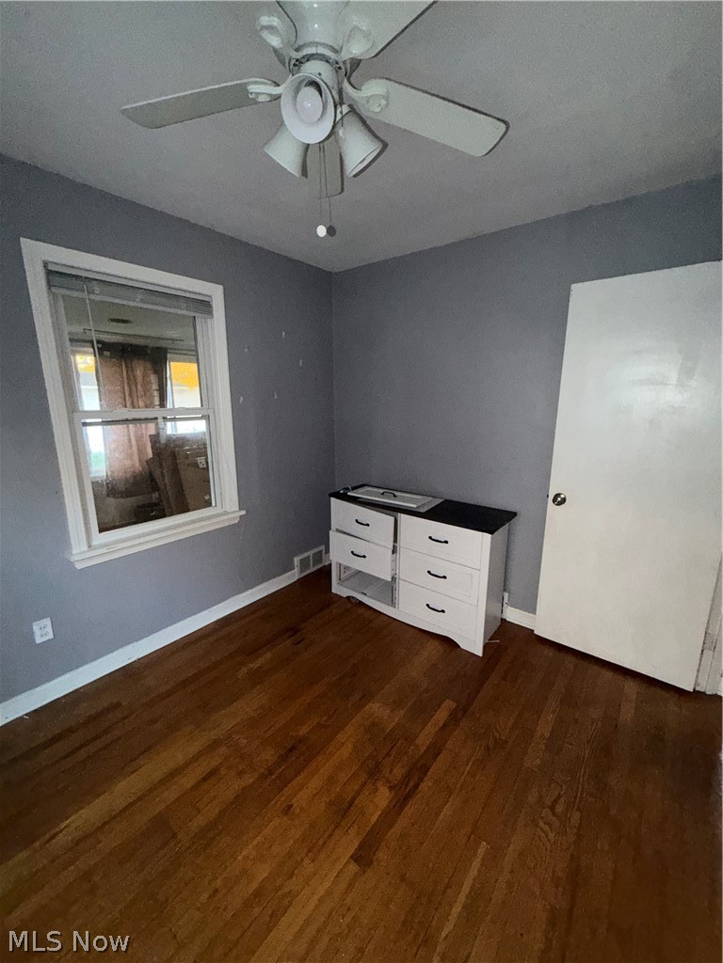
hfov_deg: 85.7
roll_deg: -0.7
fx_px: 390
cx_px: 362
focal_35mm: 14
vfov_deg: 102.1
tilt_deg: -13.1
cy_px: 482
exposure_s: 1/60
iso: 250
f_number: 2.2
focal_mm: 2.22
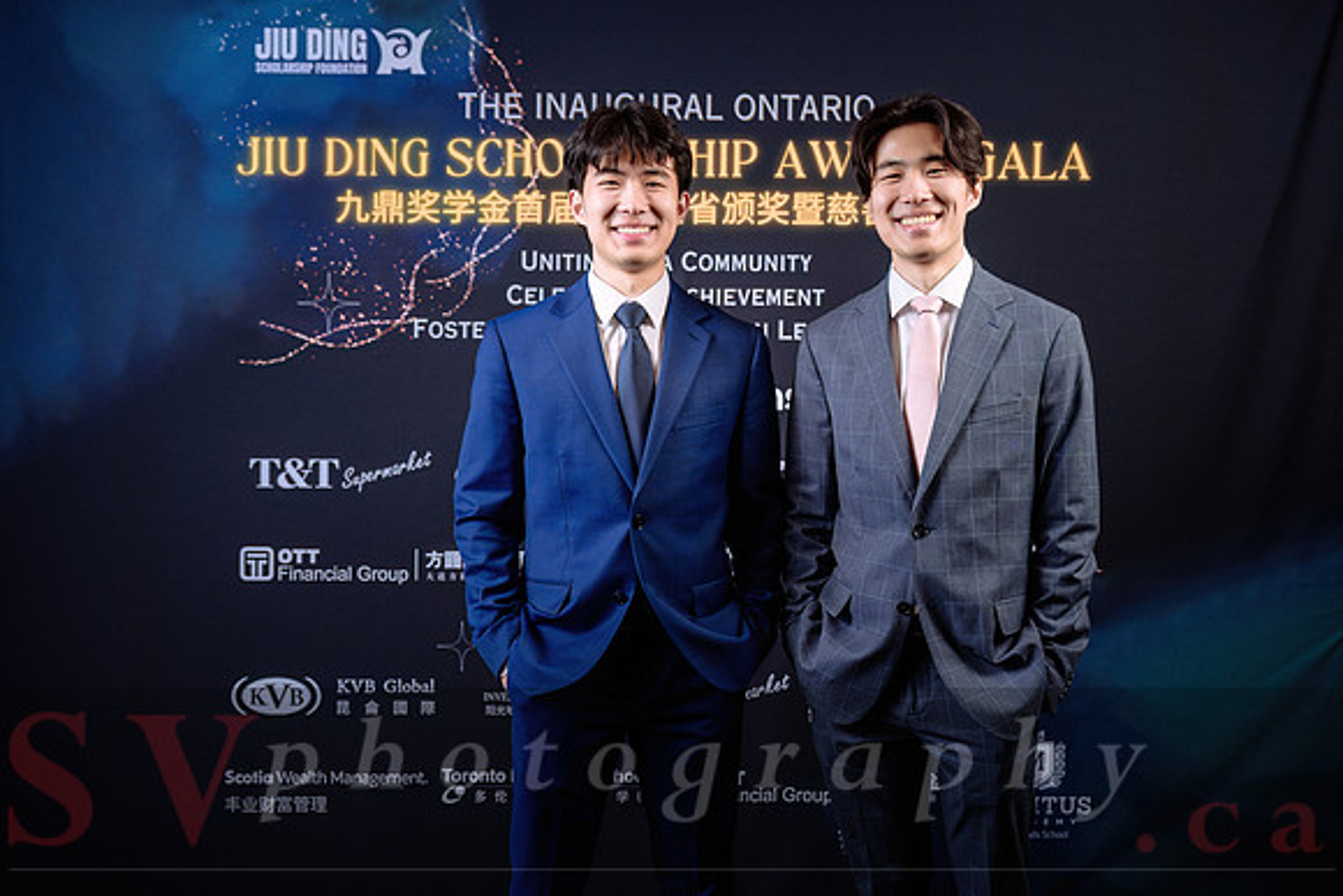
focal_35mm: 35
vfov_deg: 38.0
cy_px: 427
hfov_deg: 54.5
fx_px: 1301
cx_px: 750
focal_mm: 31
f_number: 5
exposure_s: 1/160
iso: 500
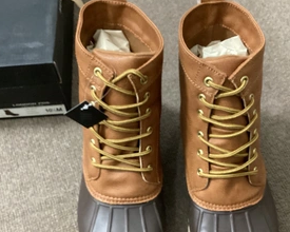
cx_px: 155
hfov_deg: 42.0
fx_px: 378
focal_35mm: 44
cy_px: 146
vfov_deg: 34.0
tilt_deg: -59.9
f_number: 2.4
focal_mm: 3.3
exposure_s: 1/30
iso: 640
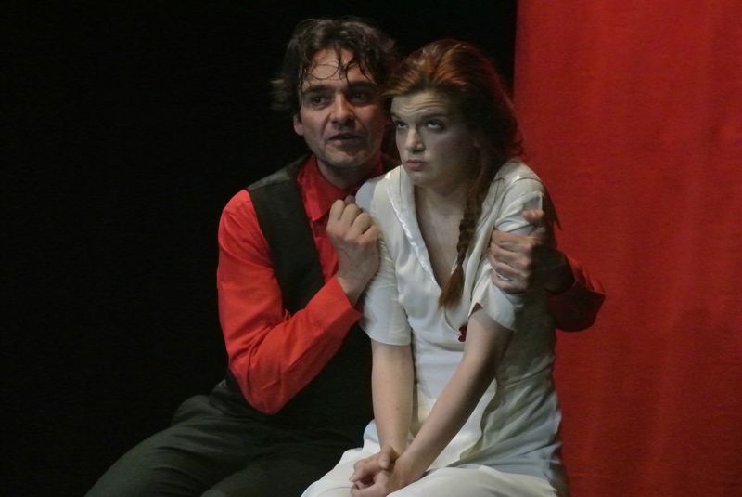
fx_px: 6127
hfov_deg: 6.9
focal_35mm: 297
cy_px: 248
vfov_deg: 4.6
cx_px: 371
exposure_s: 1/125
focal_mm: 110
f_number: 6.3
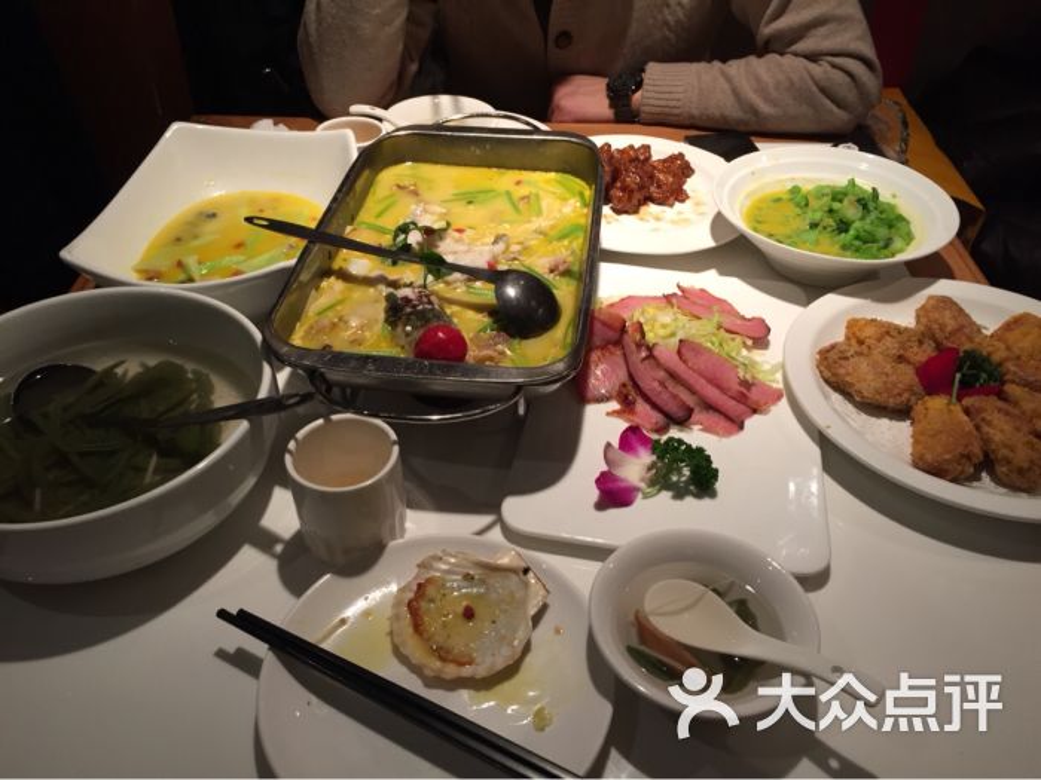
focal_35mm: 29
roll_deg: -1.8
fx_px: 872
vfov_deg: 48.2
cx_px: 520
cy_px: 390
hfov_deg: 61.7
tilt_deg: -40.7
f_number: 2.2
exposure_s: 1/30
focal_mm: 4.15
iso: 80
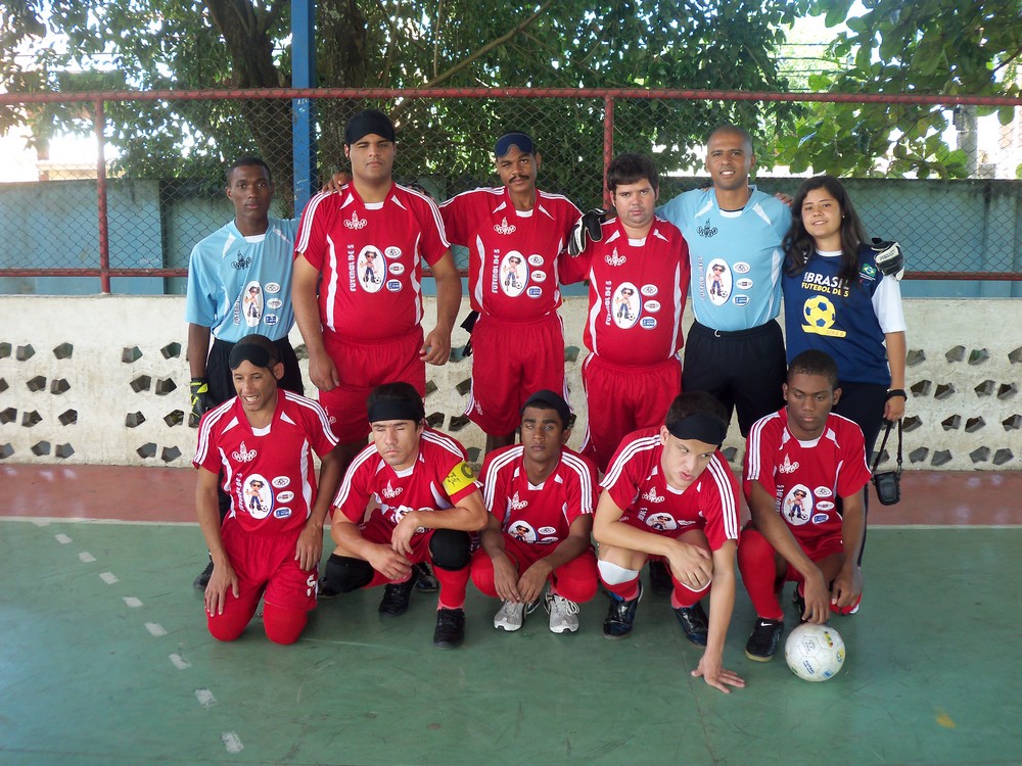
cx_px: 511
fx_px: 1004
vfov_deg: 41.8
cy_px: 383
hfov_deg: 54.0
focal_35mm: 34
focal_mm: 5.7
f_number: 2.9
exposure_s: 1/40
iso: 80
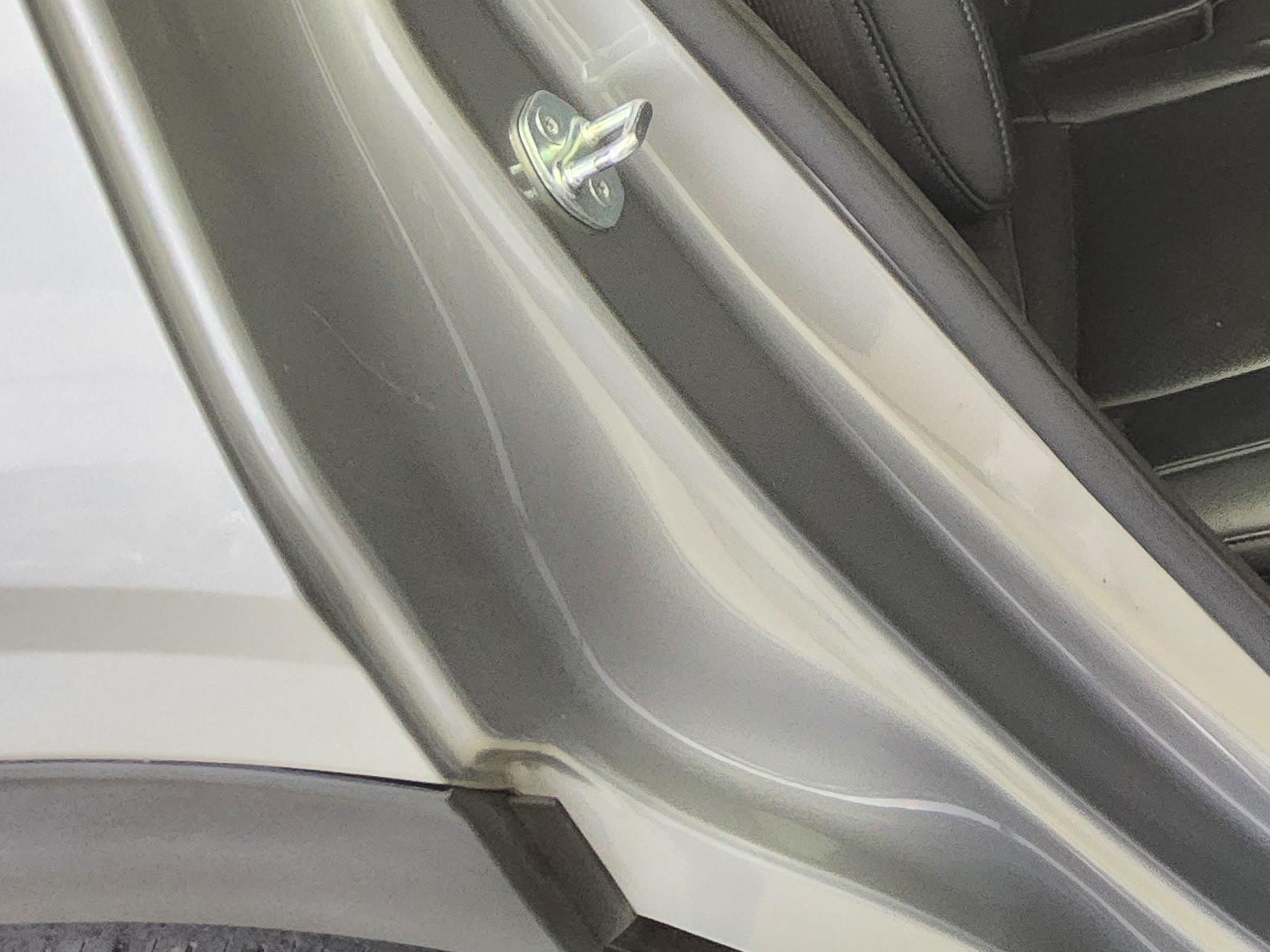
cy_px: -225
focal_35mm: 65
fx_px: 2385
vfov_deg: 20.9
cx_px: 1512
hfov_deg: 26.6
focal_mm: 3.08
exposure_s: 1/120
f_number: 2
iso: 400
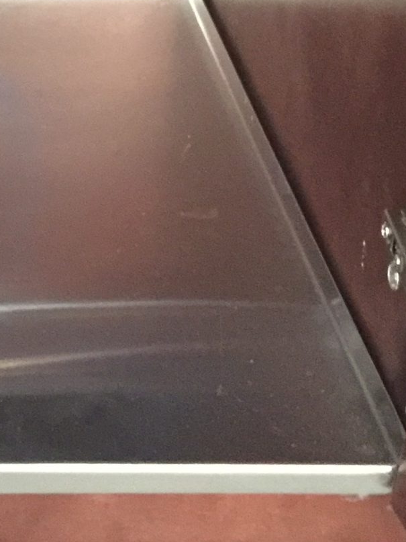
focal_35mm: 92
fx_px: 1439
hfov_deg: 15.3
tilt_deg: -27.7
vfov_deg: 20.7
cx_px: -113
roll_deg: -0.8
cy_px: 16
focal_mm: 4.15
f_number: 2.2
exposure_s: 1/4
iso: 400
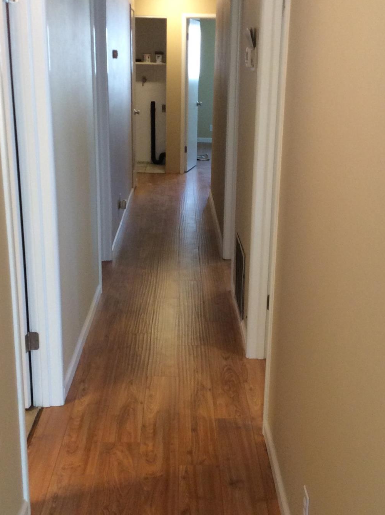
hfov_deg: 30.2
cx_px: 201
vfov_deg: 39.7
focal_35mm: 48
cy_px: 280
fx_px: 714
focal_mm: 3.3
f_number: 2.4
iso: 100
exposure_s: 1/25
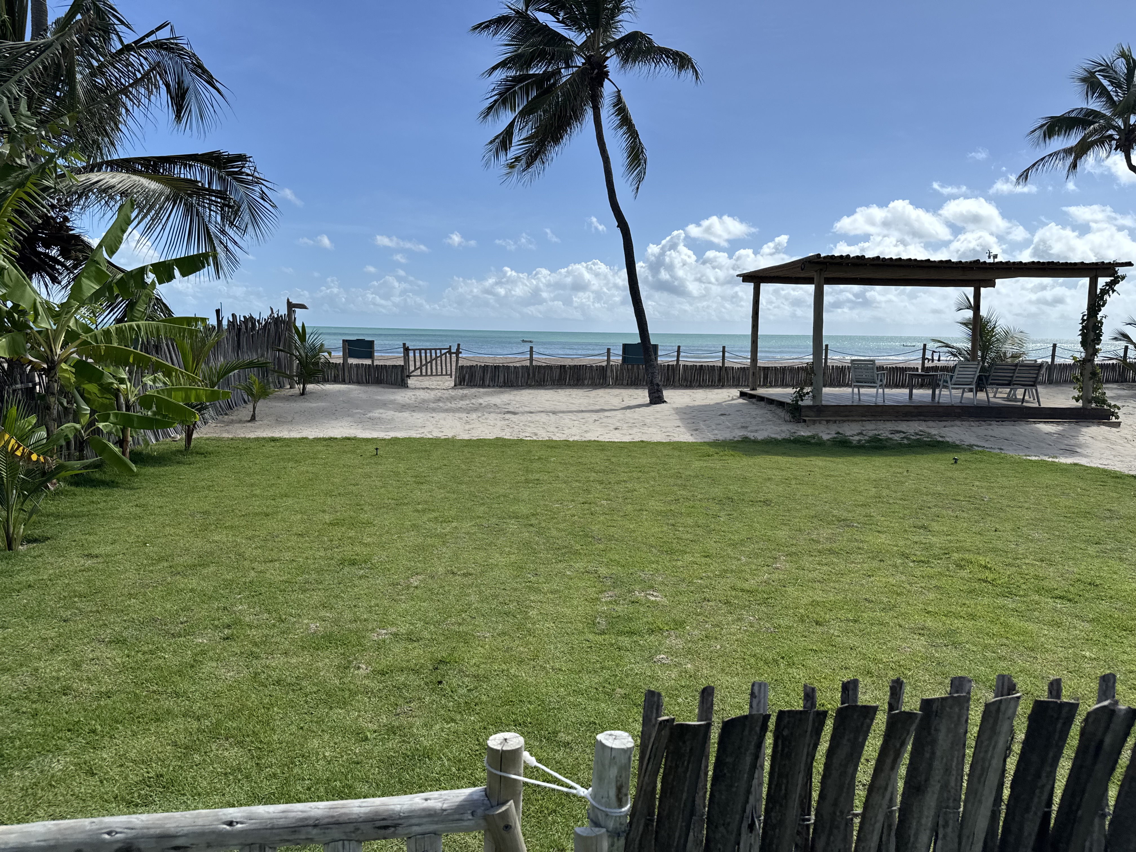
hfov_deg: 71.6
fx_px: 788
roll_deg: -0.3
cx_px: 568
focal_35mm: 24
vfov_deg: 56.8
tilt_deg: -6.5
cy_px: 426
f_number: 1.78
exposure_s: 1/7092
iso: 80
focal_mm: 6.76
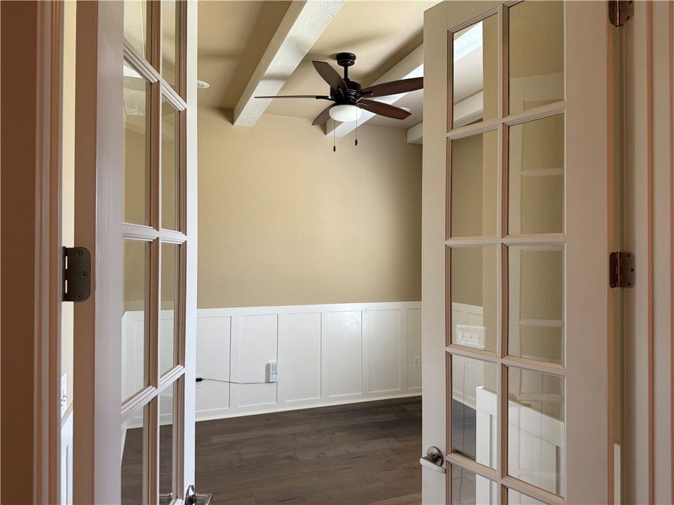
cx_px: 337
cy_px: 252
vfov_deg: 56.8
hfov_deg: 71.6
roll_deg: +0.2
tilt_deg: +1.0
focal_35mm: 24
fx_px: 467
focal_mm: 6.76
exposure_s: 1/120
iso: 200
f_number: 1.78
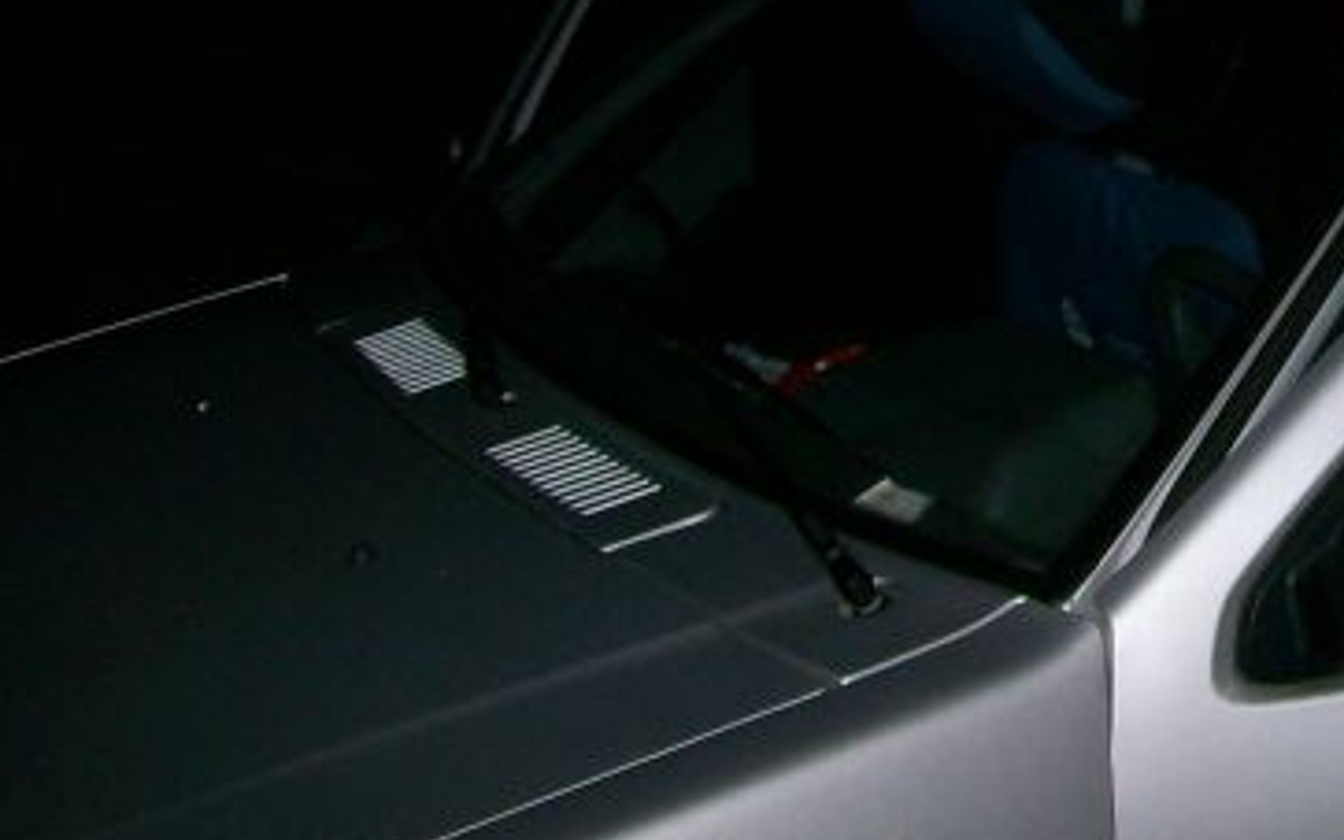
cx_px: 1388
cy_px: -189
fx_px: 3077
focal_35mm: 84
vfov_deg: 15.0
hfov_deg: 23.5
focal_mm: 6
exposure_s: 1/64
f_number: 2.7
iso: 80
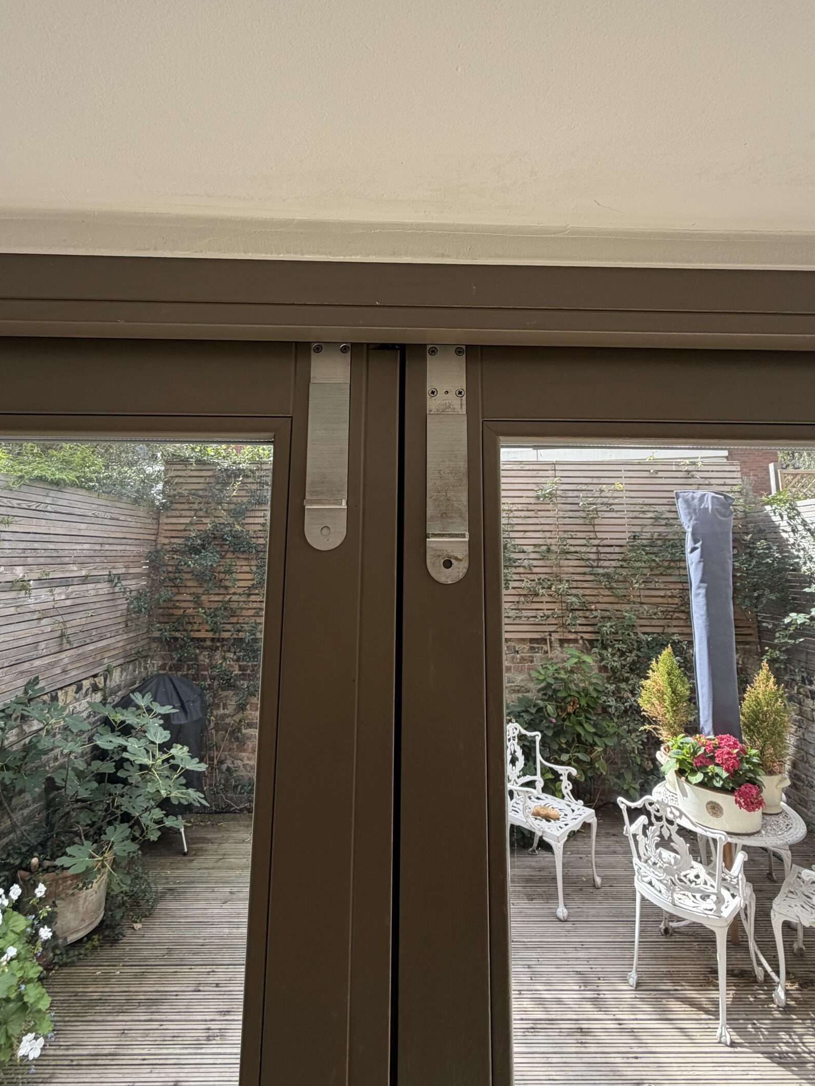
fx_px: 534
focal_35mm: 17
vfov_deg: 90.6
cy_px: 475
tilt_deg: +9.5
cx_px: 415
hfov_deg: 74.7
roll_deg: -0.8
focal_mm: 2.22
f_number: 2.2
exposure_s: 1/361
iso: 50
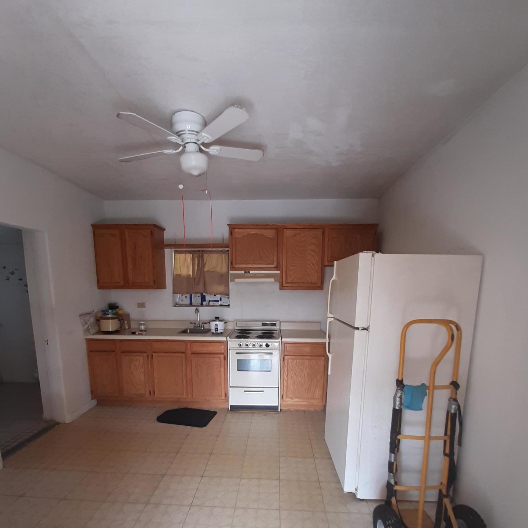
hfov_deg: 87.4
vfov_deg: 85.7
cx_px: 258
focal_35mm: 16
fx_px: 276
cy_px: 331
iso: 64
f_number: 2.2
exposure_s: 1/40
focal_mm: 1.42
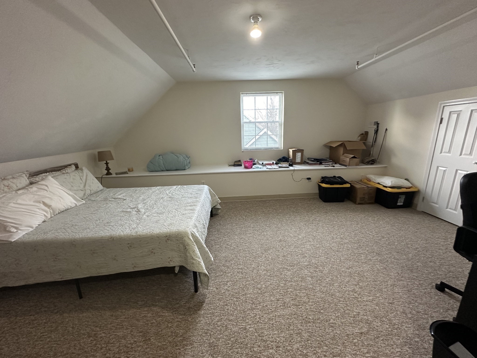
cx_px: 238
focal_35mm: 14
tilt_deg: -14.0
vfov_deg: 85.7
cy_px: 179
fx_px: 193
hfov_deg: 102.1
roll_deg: +2.5
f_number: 2.2
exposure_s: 1/60
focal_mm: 2.22
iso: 320
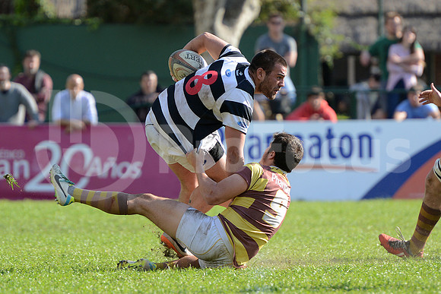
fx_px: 3431
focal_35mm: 280
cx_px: 220
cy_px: 147
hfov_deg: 7.4
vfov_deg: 4.9
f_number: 4
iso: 320
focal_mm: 280
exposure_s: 1/800
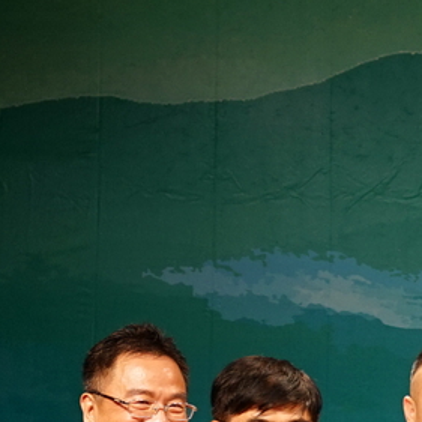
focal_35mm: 203
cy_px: 556
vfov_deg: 8.5
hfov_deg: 8.0
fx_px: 2800
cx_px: 1020
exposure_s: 1/100
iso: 400
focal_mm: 35
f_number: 4
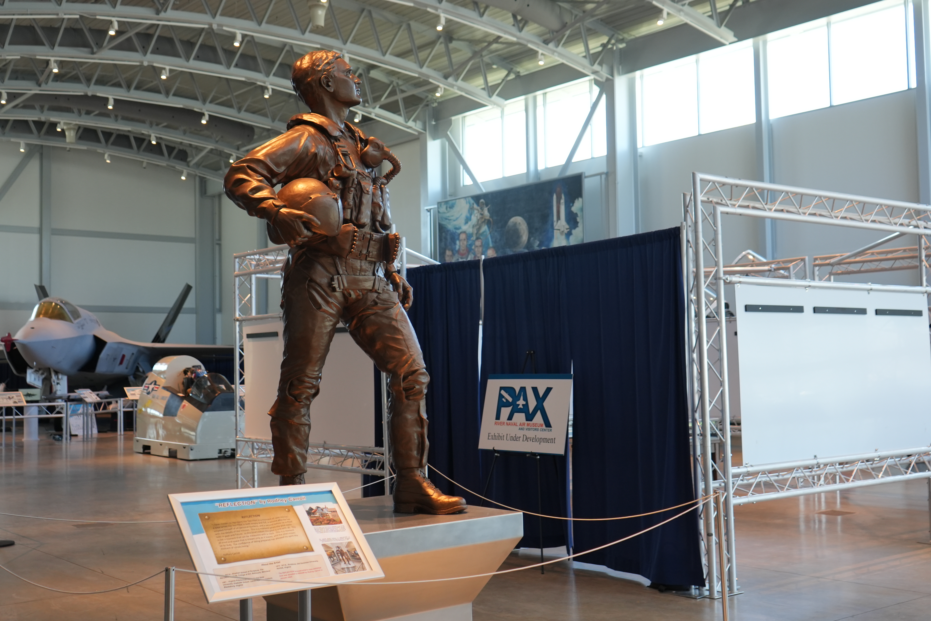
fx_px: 1086
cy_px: 310
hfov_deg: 46.4
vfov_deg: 31.9
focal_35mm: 42
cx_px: 466
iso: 640
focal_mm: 28
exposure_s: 1/160
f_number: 4
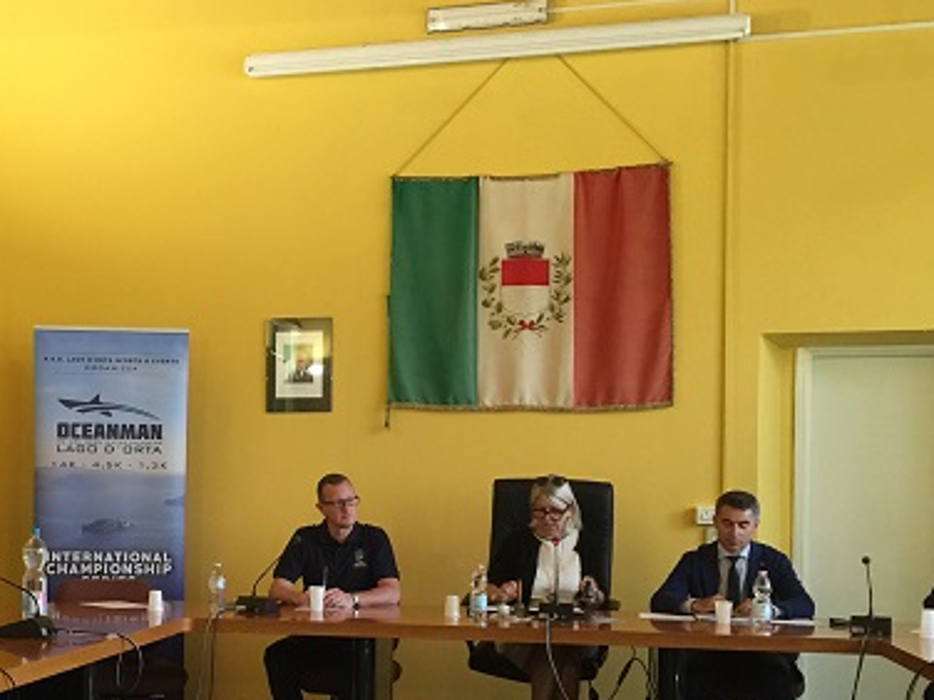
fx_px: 1457
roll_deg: -1.8
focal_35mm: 54
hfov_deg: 34.7
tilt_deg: +0.3
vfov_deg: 26.7
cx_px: 219
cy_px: 510
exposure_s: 1/17
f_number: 2.2
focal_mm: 4.15
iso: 125
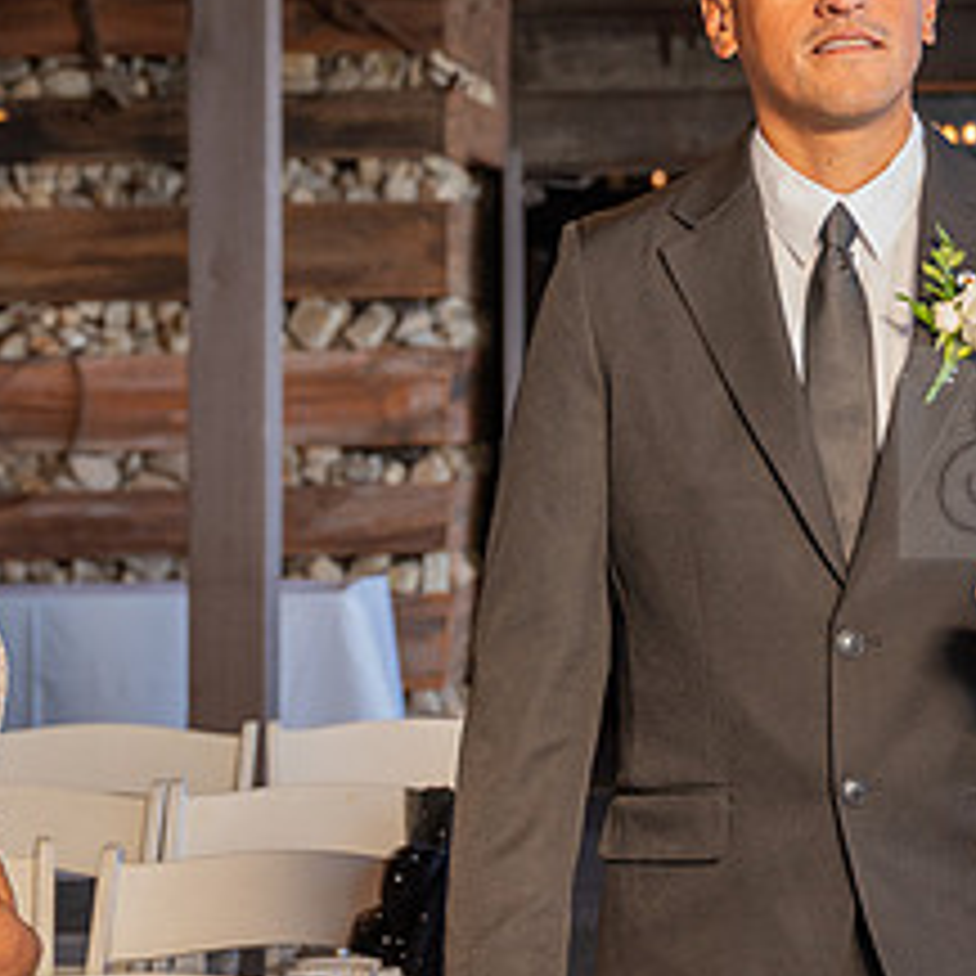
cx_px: 1291
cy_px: 151
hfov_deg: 11.5
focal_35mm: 148
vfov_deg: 11.7
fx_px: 4721
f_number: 3.5
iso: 320
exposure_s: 1/100
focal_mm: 48.4
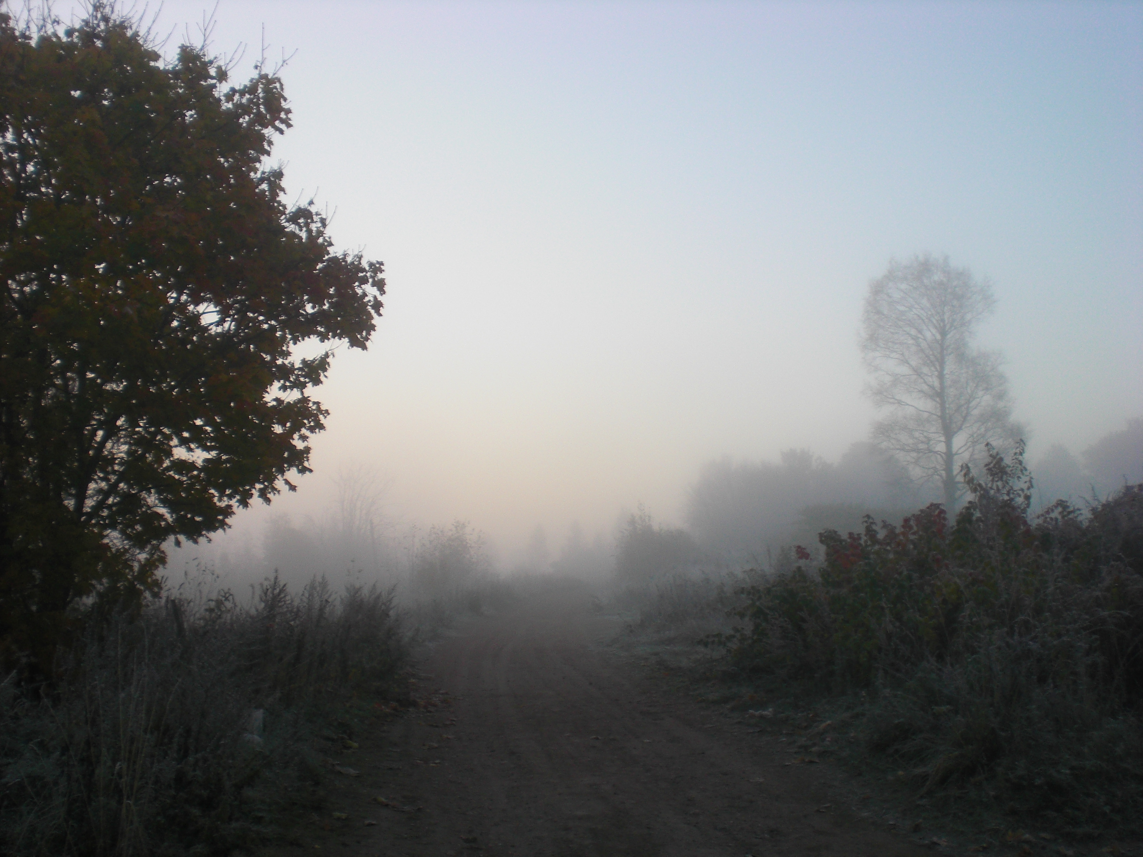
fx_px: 1255
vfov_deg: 37.7
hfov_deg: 49.0
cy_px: 428
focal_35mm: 38
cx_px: 572
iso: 64
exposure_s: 1/125
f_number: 3.1
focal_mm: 6.3
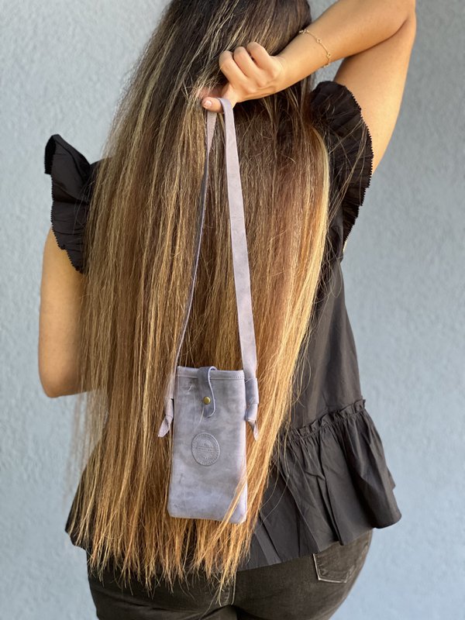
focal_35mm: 77
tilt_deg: -3.3
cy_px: 310
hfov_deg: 19.1
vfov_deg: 25.3
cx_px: 232
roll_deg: -2.4
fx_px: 1379
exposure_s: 1/121
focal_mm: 9
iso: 200
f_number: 2.8
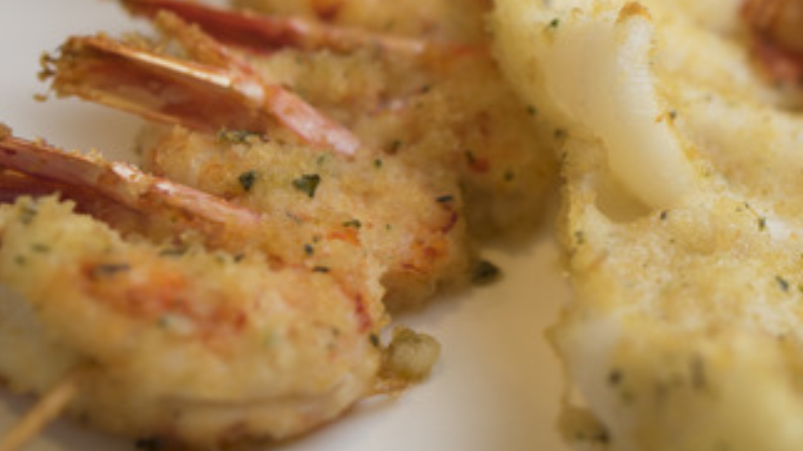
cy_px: 111
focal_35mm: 91
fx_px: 1937
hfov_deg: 23.1
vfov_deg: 13.2
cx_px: 651
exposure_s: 1/25
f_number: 2.5
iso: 100
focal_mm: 35
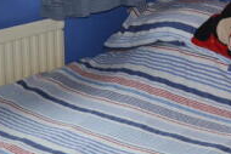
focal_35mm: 124
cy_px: 10
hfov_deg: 16.4
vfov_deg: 11.0
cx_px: 188
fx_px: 796
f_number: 4
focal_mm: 24
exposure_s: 1/100
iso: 400
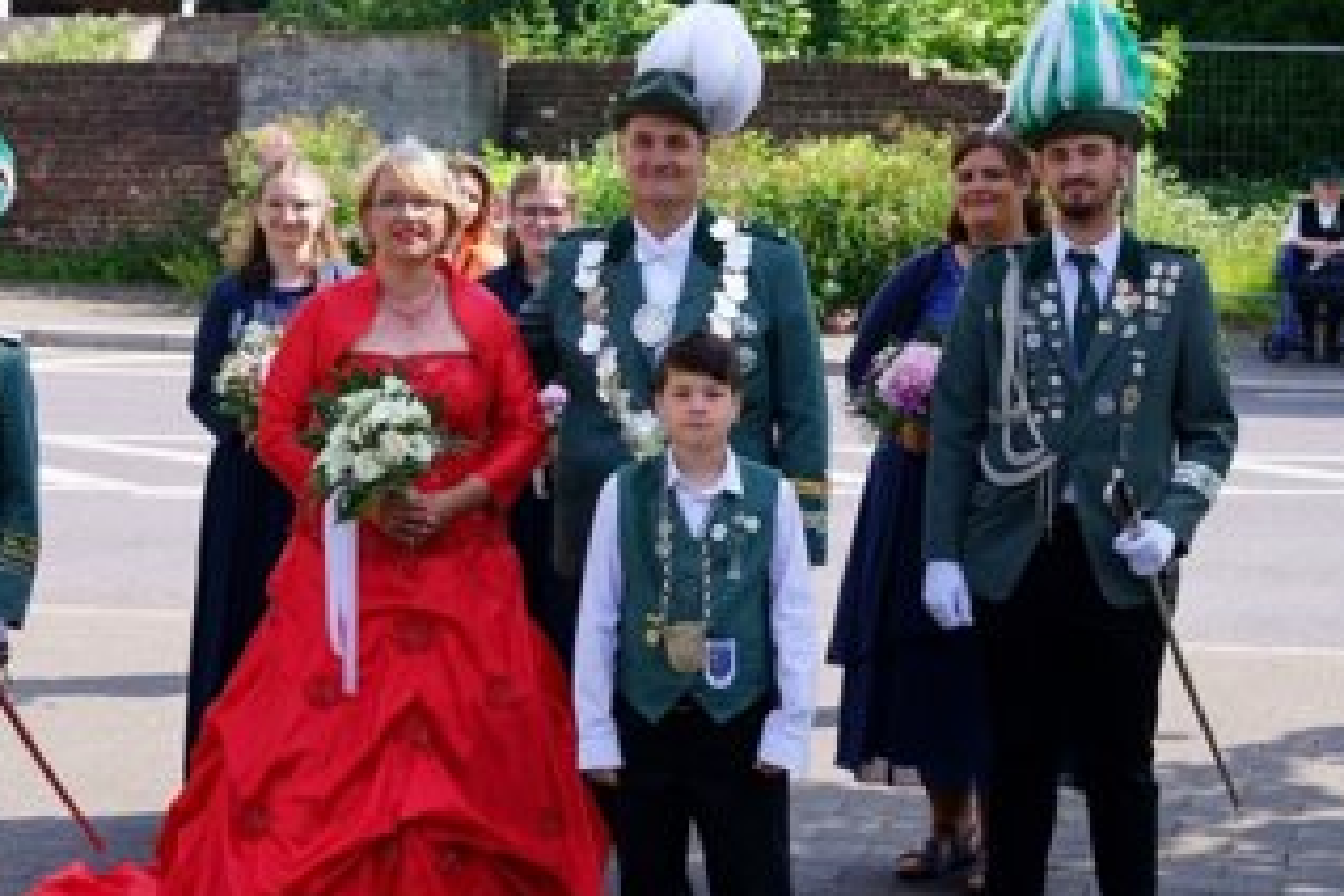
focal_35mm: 88
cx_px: 630
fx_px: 3285
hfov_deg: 23.1
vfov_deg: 15.5
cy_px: 492
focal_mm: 70
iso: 100
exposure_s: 1/100
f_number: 7.1
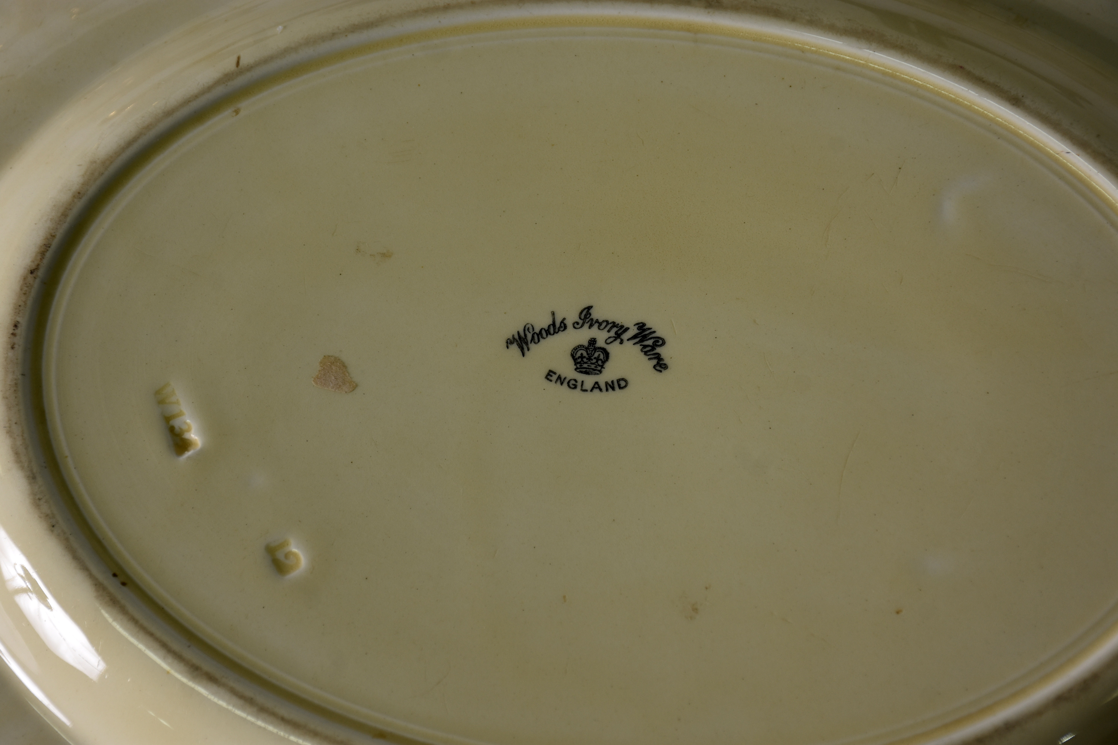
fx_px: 3074
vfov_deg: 13.8
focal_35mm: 99
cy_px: 372
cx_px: 559
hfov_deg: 20.6
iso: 200
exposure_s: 1/50
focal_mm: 66
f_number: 8
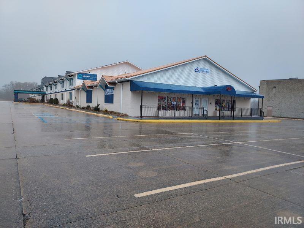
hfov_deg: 71.6
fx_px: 211
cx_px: 152
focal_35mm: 24
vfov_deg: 56.8
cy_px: 114
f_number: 1.8
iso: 40
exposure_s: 1/120
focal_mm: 4.6
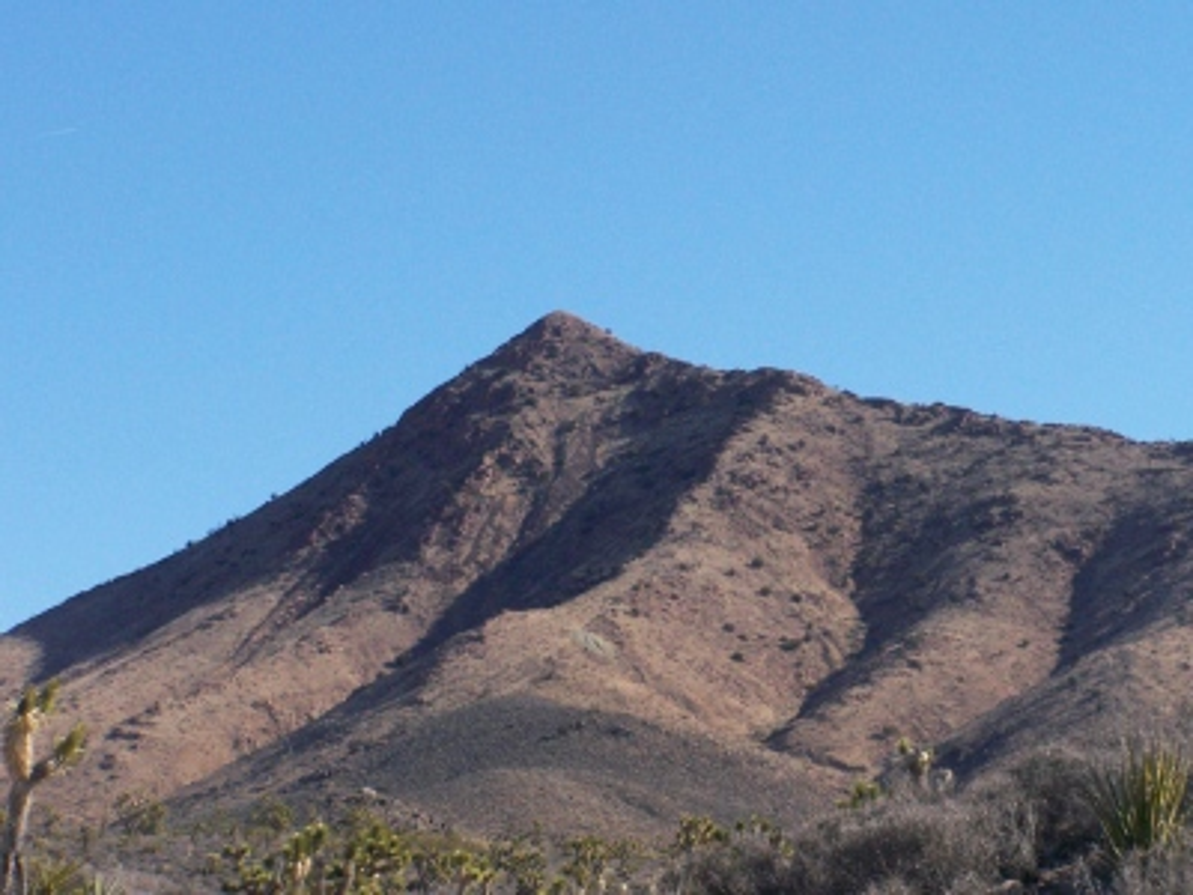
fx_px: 4032
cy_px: 448
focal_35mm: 117
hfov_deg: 16.8
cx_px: 596
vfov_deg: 12.7
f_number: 6.3
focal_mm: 19.4
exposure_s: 1/500
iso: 160
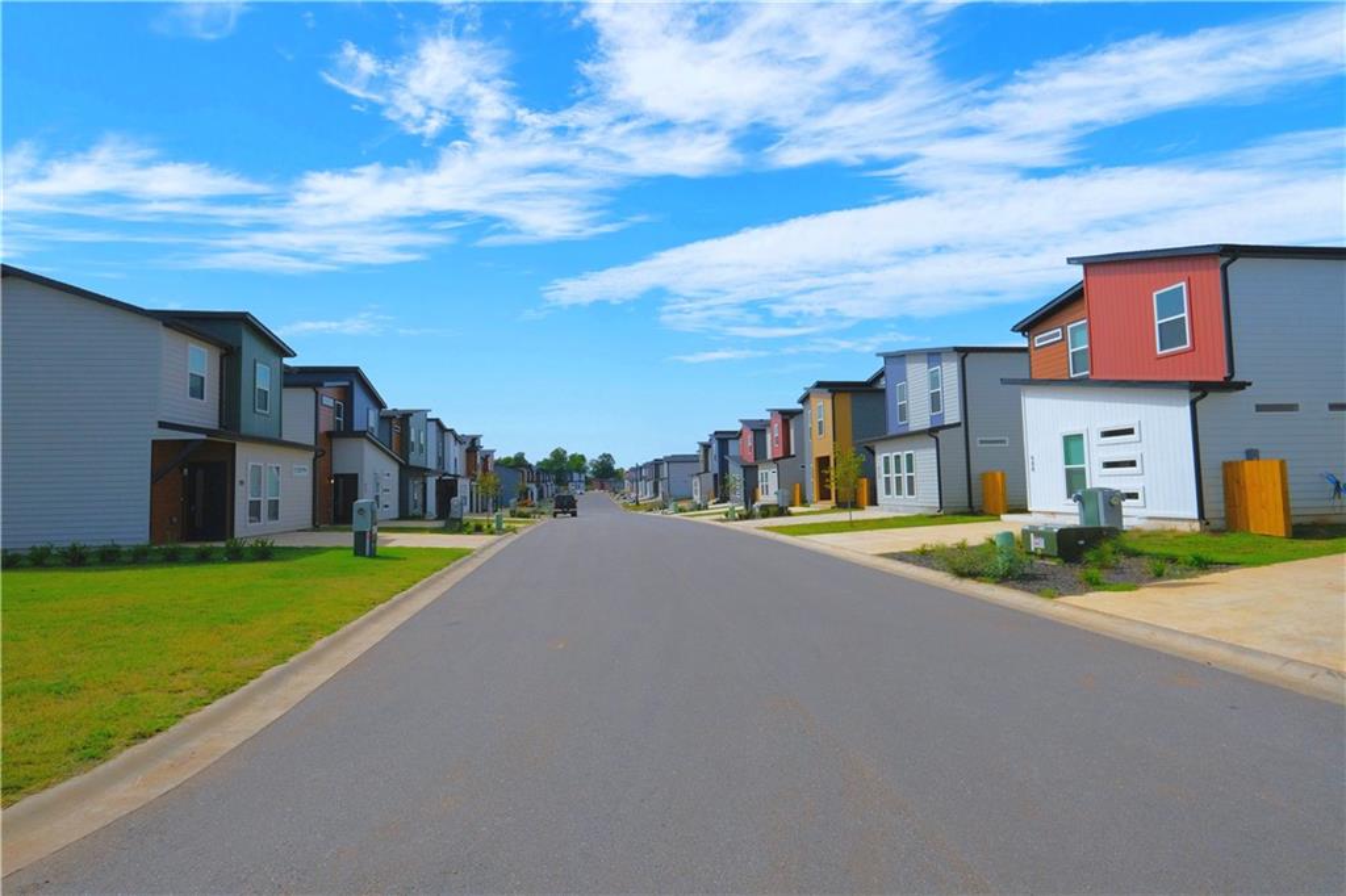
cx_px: 673
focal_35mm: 18
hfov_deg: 90.0
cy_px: 448
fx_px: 673
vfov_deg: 67.3
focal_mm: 12
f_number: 9
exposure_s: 1/2900
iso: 800
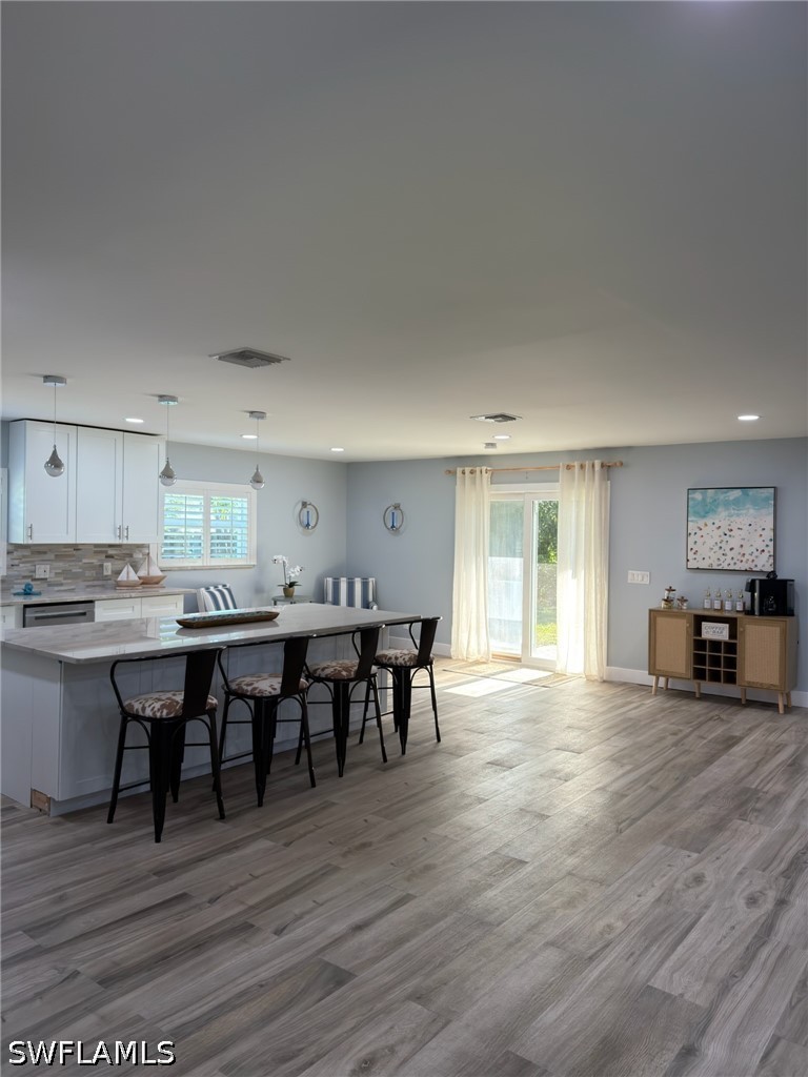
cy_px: 538
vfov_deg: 71.6
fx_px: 747
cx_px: 404
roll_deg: -0.8
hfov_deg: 56.8
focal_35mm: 24
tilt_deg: -1.1
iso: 160
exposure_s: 1/224
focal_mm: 6.76
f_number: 1.78
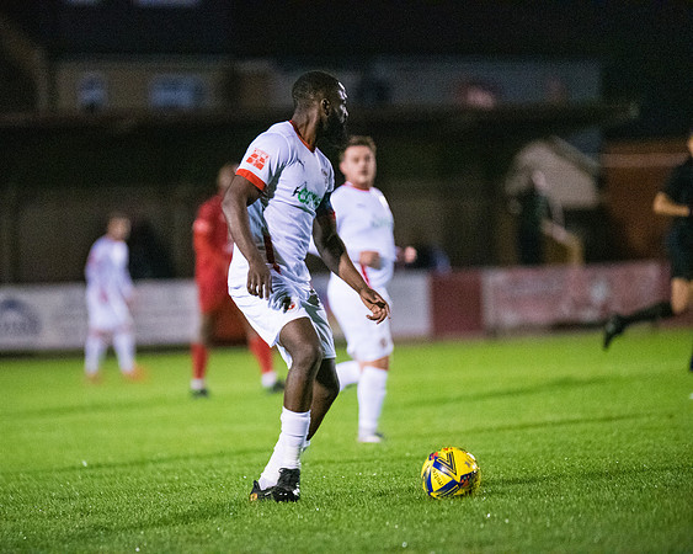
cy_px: 277
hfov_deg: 5.7
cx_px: 278
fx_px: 6921
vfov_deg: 4.6
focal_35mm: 338
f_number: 2.8
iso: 10000
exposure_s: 1/1250
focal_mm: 300
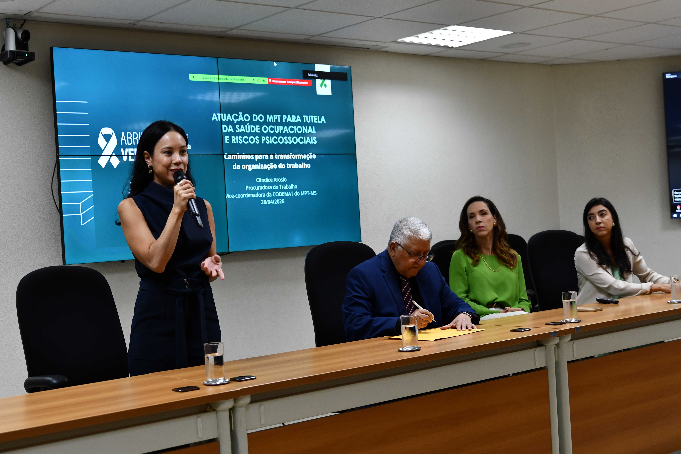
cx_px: 340
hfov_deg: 38.2
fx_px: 984
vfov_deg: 26.0
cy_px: 227
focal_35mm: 52
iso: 800
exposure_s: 1/160
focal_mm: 35
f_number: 2.8
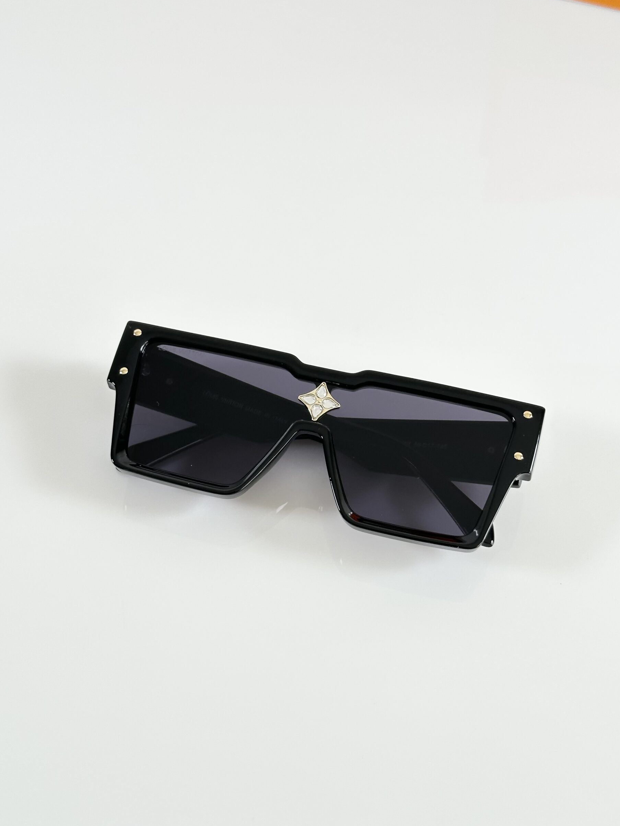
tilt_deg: -55.0
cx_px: 302
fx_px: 1218
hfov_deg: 28.6
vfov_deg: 37.5
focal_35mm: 51
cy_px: 434
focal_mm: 6.86
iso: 64
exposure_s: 1/121
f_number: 1.78
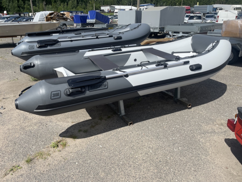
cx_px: 121
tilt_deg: -21.8
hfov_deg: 67.3
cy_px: 91
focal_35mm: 26
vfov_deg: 53.1
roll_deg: +0.7
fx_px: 182
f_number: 1.6
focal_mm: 4.2
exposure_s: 1/4831
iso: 32
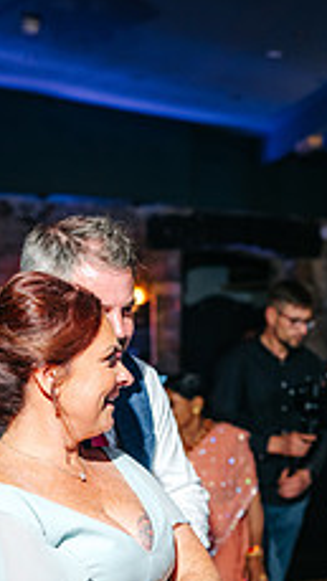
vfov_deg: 28.1
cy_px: 540
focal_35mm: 72
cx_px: 114
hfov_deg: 16.7
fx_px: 1109
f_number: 2.2
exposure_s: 1/200
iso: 400
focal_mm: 35
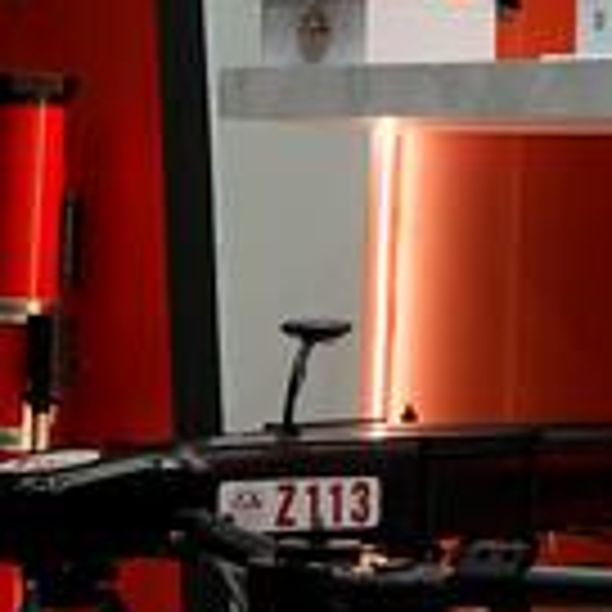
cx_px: 999
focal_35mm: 195
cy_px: 74
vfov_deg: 8.9
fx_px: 3900
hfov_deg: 8.7
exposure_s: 1/160
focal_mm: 26
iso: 200
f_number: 4
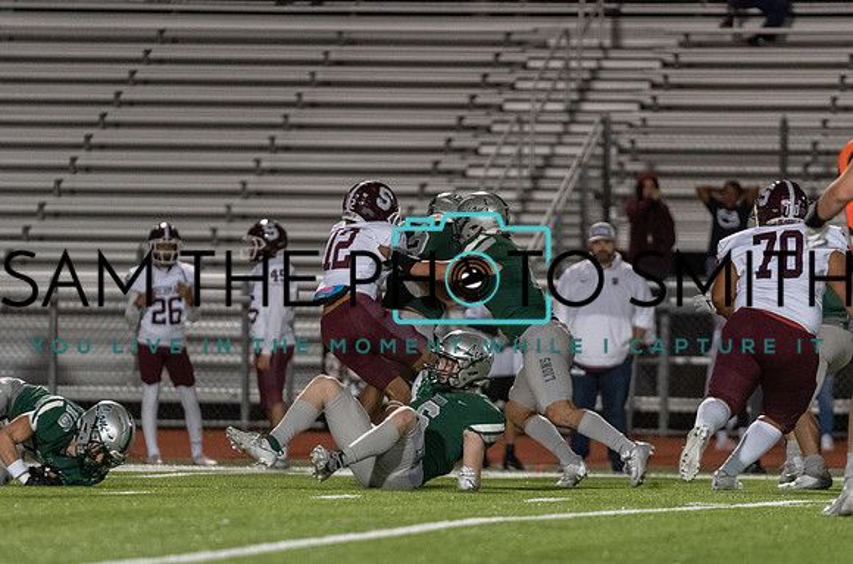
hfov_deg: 6.2
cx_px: 447
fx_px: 7884
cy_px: 286
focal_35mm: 334
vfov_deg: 4.1
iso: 5000
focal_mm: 200
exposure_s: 1/1250
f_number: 2.8
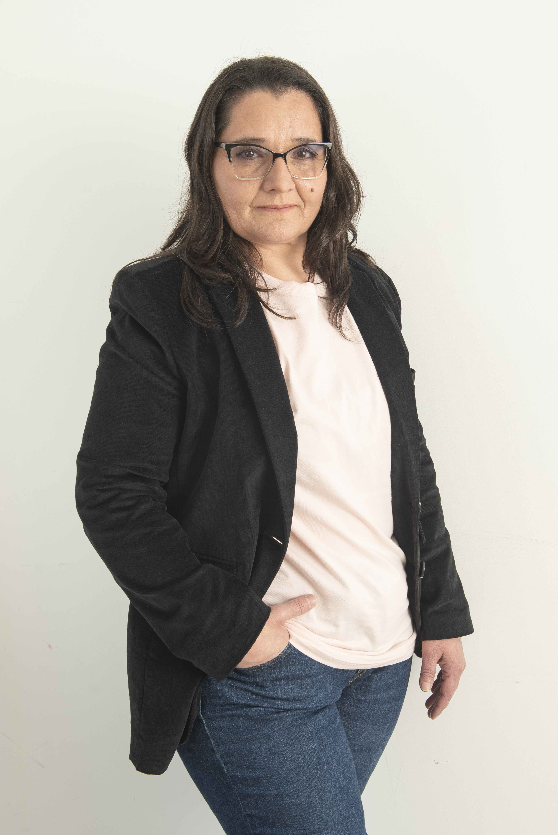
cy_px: 418
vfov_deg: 50.7
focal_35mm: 38
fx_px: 883
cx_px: 279
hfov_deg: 35.1
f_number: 7.1
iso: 100
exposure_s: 1/100
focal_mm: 38
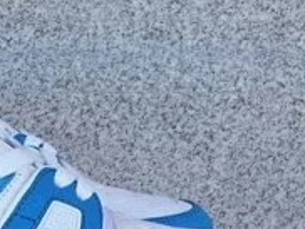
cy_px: 351
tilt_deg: -18.9
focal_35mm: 109
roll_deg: -0.1
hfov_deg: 17.1
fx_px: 962
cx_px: -80
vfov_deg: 12.9
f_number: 2.4
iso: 25
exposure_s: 1/287
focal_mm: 3.3
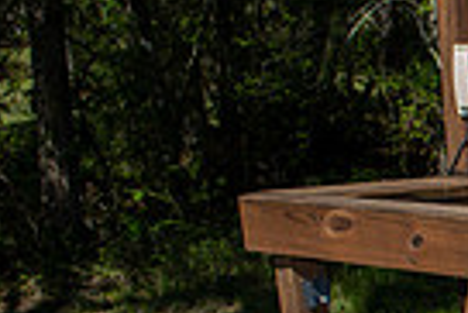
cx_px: 902
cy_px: 409
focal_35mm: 102
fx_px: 1327
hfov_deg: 16.1
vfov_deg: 13.0
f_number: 5.6
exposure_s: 1/250
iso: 50
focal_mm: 24
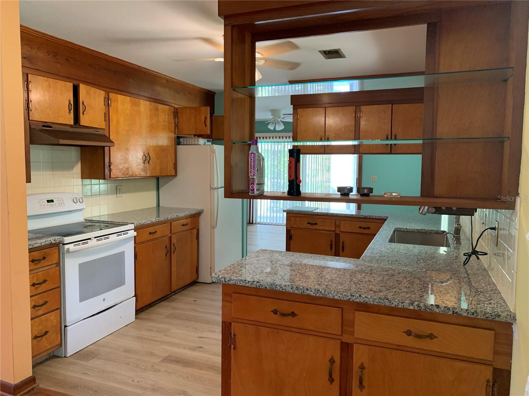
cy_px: 198
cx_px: 264
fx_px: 397
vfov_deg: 53.1
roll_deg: -1.4
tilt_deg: -3.2
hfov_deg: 67.3
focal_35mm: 26
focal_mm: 4.25
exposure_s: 1/60
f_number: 1.8
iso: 200
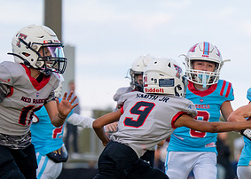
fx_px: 2715
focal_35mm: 381
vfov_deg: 3.8
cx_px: 264
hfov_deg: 5.3
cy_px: 190
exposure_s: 1/1250
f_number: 2.8
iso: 1000
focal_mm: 139
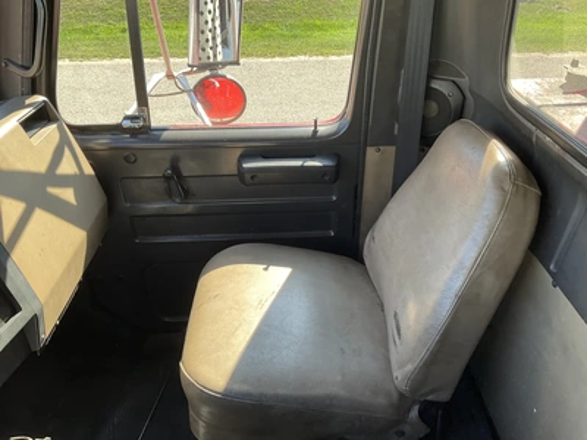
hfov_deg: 61.7
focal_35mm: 29
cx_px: 294
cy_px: 220
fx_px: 492
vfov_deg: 48.2
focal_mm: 3
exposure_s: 1/122
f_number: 1.8
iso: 20
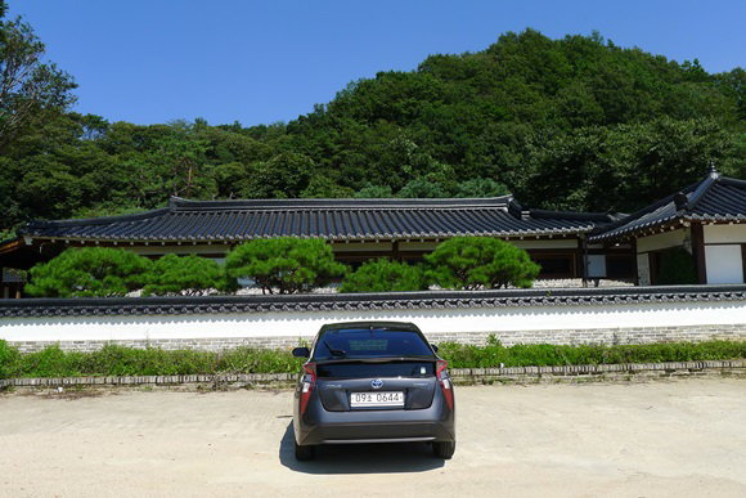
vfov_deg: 43.6
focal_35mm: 30
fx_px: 622
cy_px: 249
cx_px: 373
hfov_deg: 61.9
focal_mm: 6.4
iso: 80
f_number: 4
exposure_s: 1/800
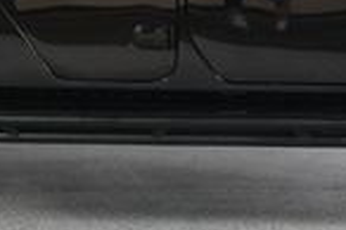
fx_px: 1430
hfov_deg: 13.8
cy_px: 14
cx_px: 171
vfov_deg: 9.1
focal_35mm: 149
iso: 160
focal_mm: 23
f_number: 9
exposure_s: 1/160
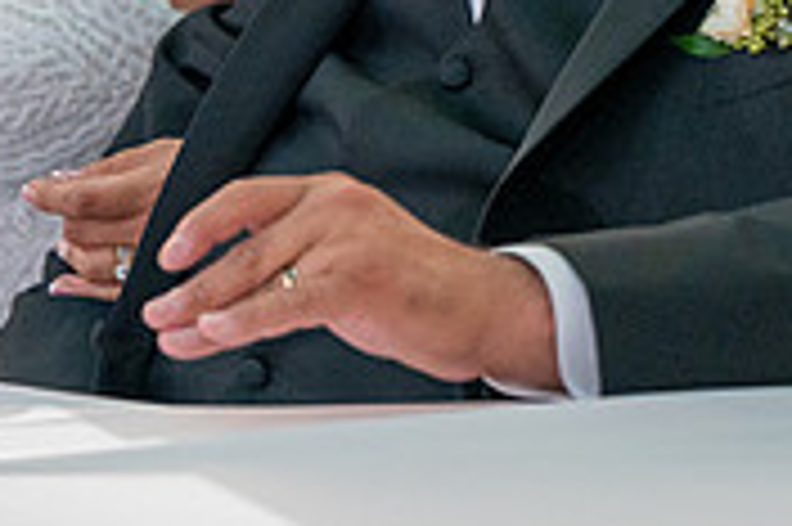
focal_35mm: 445
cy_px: -263
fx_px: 9781
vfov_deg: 3.1
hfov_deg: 4.6
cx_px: 198
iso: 1600
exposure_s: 1/200
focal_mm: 135
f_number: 3.2
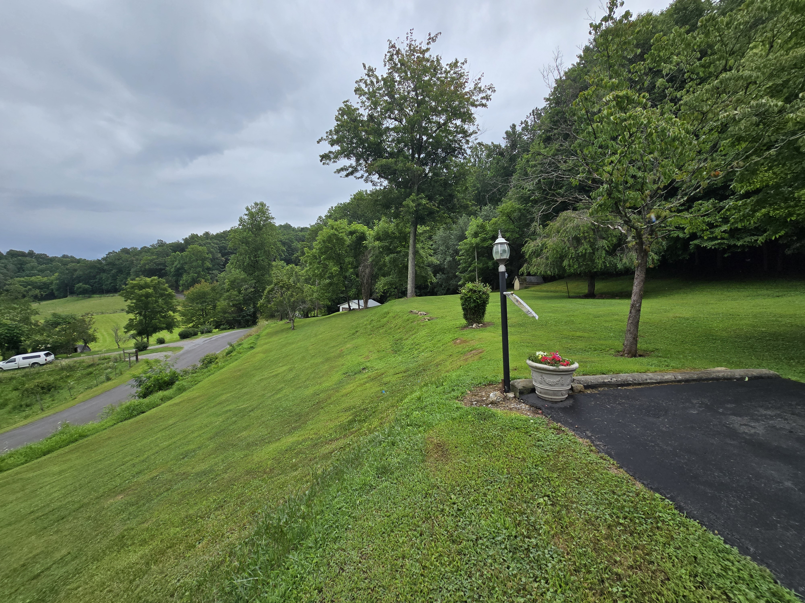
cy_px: 302
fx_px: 302
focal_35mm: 13
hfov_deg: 106.2
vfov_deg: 89.9
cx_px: 402
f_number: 2.2
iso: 50
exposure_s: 1/1859
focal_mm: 2.2
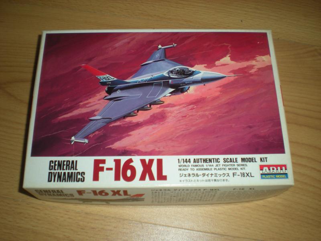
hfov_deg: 49.0
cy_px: 120
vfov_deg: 37.7
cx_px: 160
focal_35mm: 38
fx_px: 352
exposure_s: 1/30
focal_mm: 6.3
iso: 64
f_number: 3.1
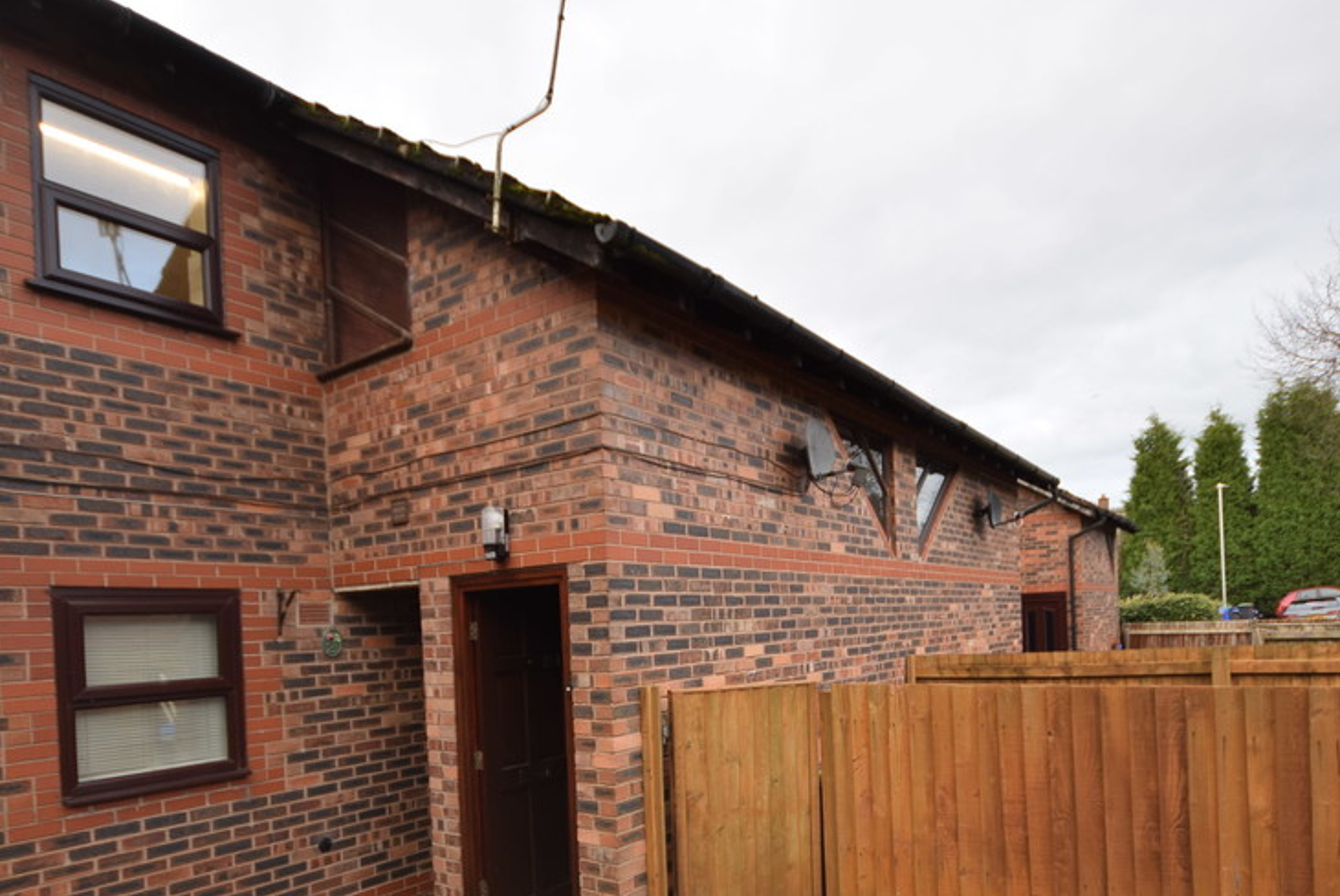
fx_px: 782
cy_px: 617
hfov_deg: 81.1
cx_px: 645
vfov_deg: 57.9
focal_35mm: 21
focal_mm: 10
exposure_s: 1/50
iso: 200
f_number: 4
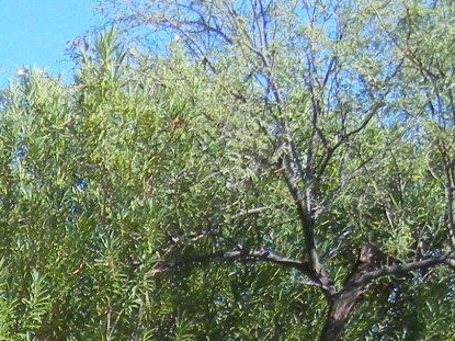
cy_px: 690
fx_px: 1945
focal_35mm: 148
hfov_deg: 12.1
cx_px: -401
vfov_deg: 9.4
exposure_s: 1/318
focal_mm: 5.4
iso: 230
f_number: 7
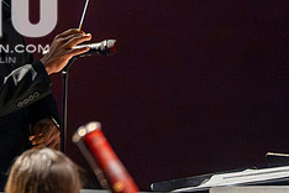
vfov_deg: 2.8
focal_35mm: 495
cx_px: -36
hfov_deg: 4.2
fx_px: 3973
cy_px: 4
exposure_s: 1/640
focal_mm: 200
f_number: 2.8
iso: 12800
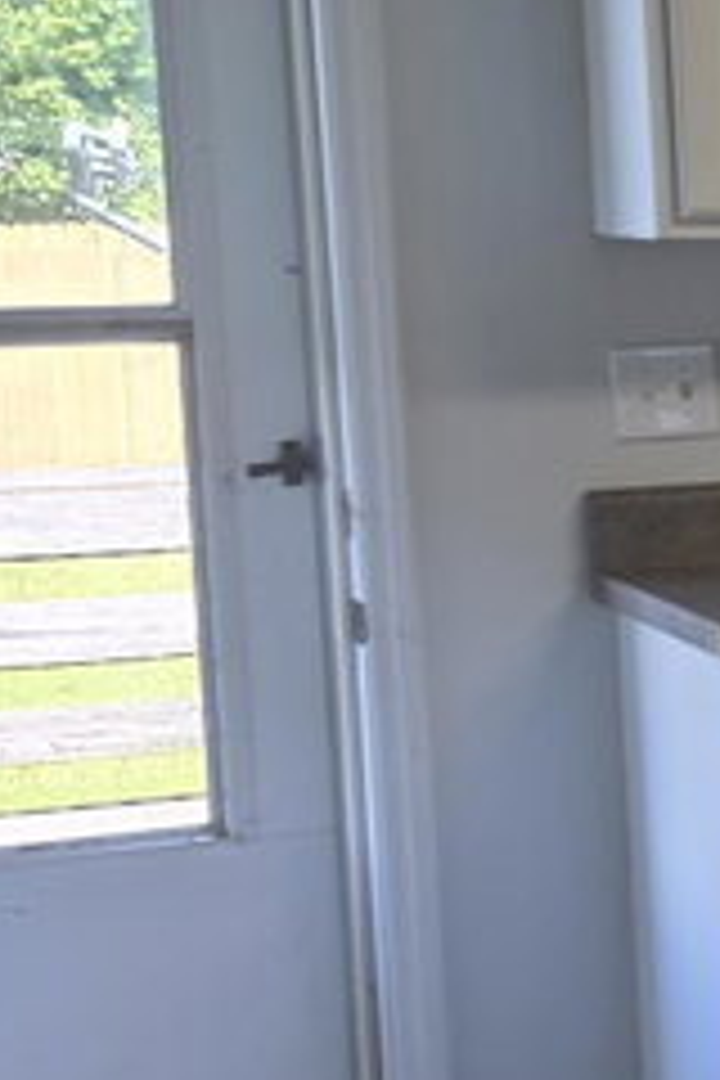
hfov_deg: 9.9
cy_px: 495
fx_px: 3060
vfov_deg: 20.0
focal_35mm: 102
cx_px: 2210
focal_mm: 6.3
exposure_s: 1/120
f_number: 1.7
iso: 50
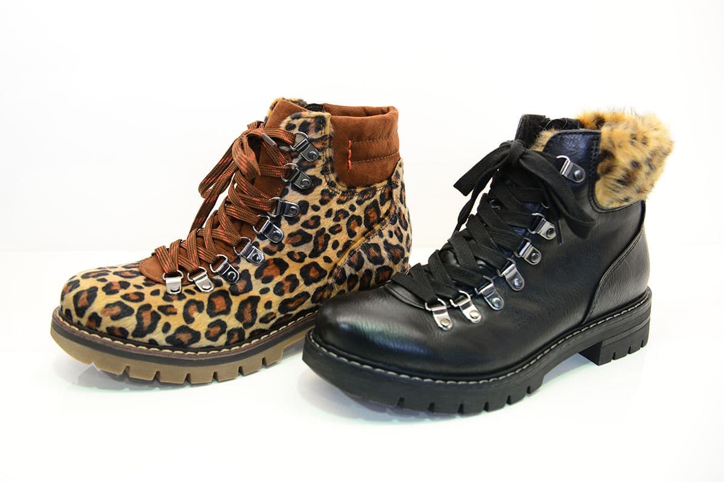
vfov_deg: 37.9
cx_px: 362
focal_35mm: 35
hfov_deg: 54.4
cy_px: 241
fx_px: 704
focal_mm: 35
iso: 200
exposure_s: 1/25
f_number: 5.6
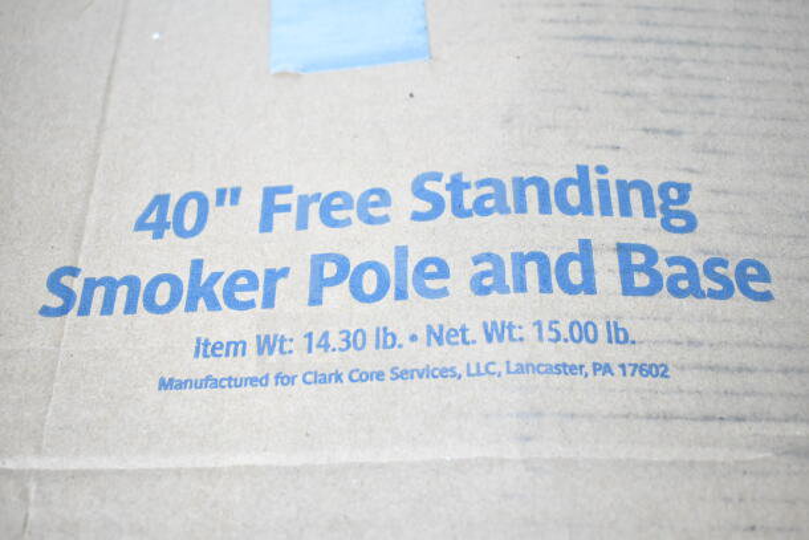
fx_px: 978
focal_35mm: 44
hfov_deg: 45.0
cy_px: 270
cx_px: 404
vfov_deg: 30.9
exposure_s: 1/80
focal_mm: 29
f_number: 4.5
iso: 1600
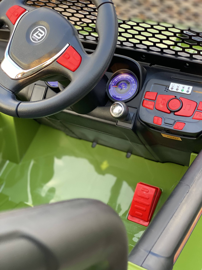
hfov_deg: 28.0
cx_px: 101
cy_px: 135
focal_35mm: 52
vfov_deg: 36.8
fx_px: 405
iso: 125
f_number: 2
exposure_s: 1/122
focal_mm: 6
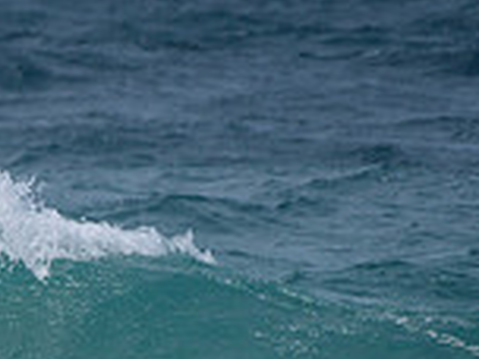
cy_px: 364
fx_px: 31162
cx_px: -541
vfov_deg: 0.7
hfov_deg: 0.9
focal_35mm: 2252
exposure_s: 1/2000
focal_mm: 500
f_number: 5.6
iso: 90
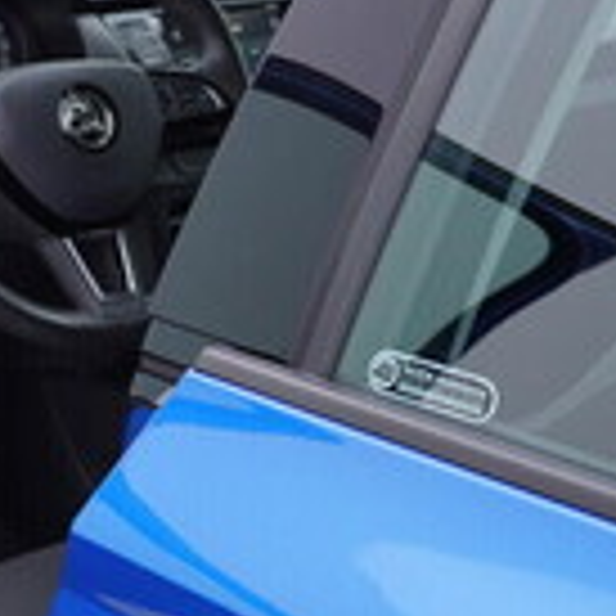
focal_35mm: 123
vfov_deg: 14.2
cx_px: -450
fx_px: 2476
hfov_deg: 13.0
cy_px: 371
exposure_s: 1/50
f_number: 3.2
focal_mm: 24
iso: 125
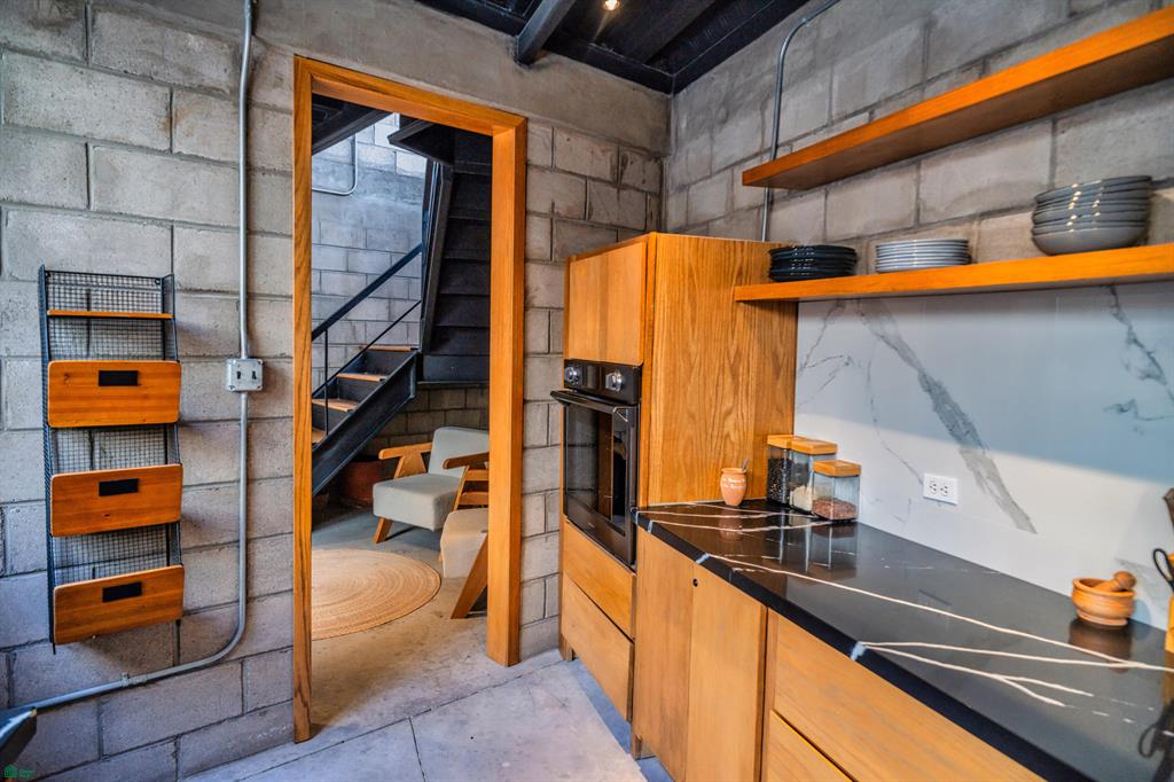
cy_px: 391
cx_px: 587
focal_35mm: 20
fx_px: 652
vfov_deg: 61.9
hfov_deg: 84.0
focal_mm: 20
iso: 500
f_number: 4
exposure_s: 1/125
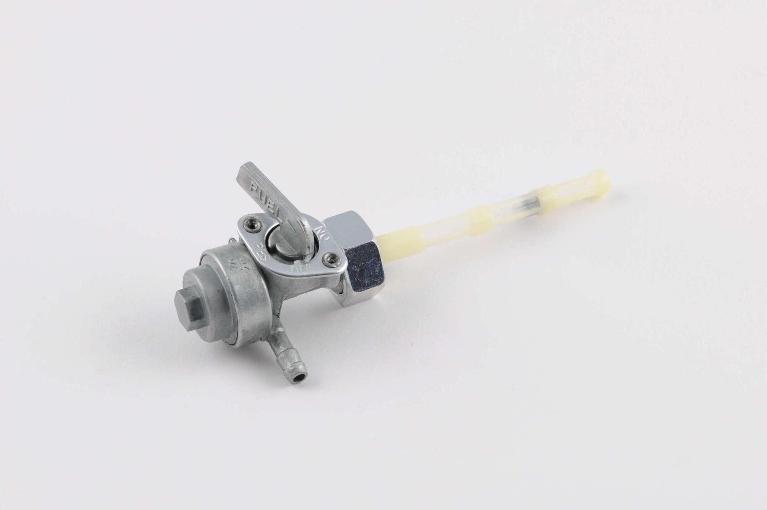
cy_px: 255
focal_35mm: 69
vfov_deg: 19.7
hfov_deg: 29.3
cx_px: 384
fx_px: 1468
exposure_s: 1/20
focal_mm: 46
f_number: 11
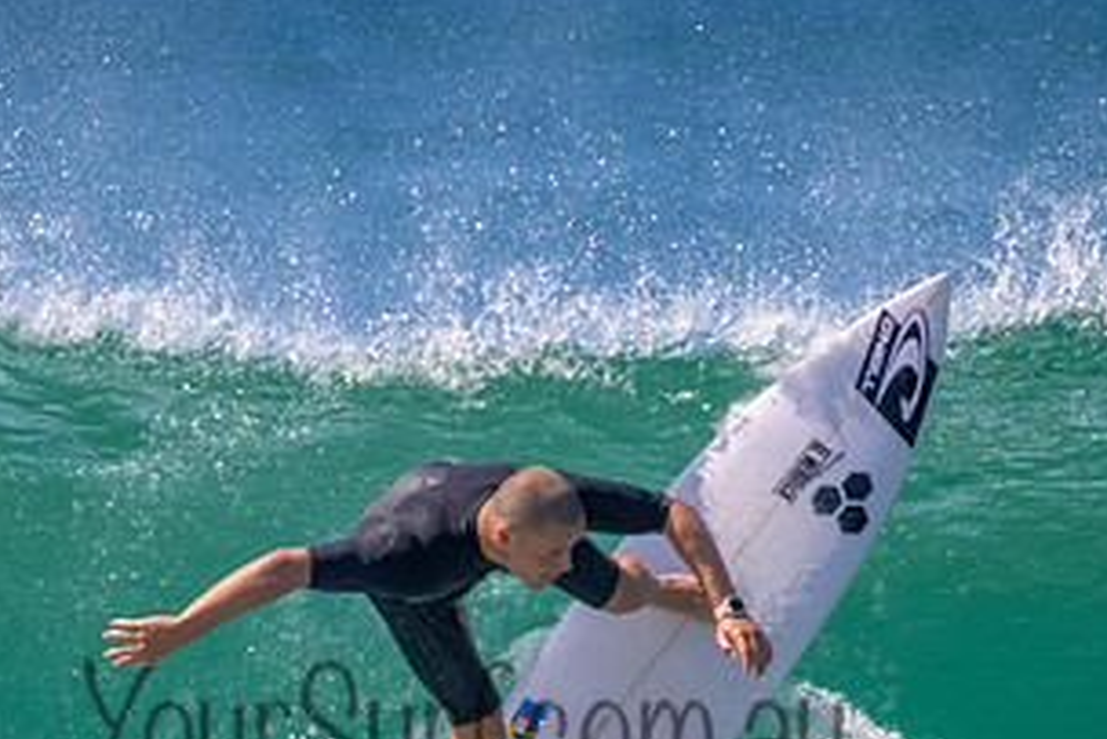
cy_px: 588
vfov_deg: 0.8
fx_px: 53497
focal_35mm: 1739
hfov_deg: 1.2
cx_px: 312
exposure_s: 1/2000
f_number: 11
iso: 1600
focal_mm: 800
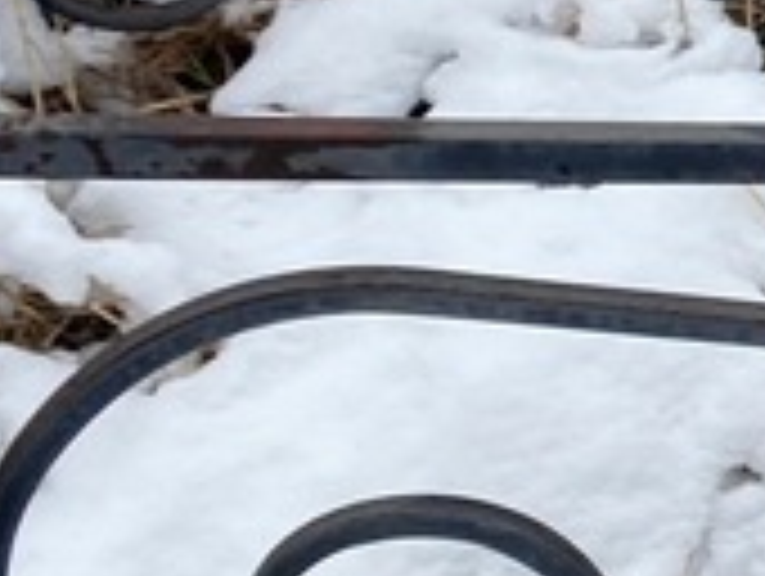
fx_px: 2700
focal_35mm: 122
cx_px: 1760
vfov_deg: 12.1
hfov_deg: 12.9
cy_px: 140
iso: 32
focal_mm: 4.25
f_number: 1.8
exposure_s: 1/211
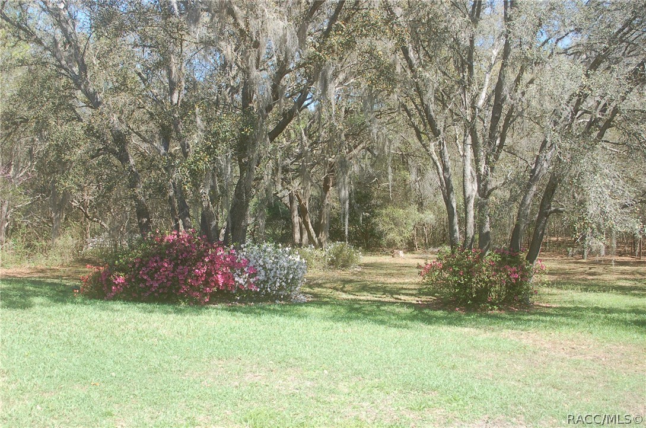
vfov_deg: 35.4
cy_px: 214
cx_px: 323
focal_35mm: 38
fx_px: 672
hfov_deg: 51.4
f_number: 7.1
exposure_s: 1/200
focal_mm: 25
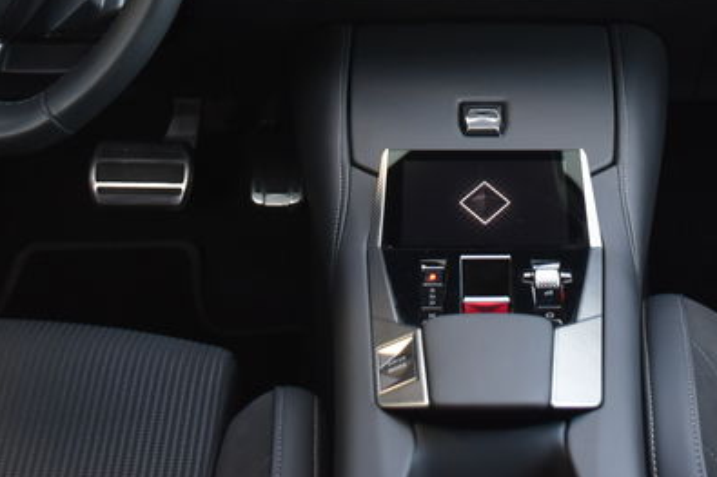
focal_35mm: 76
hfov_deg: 26.4
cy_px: -117
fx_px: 1513
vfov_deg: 17.0
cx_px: 521
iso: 640
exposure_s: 1/60
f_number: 4
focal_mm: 20
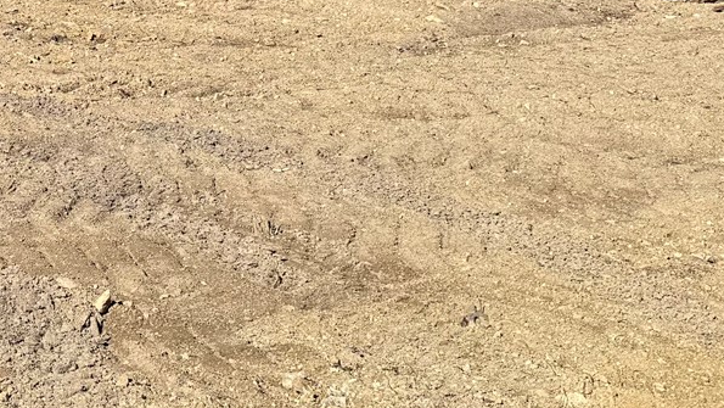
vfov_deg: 12.9
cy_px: -162
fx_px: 1728
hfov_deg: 21.1
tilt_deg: -3.1
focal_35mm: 90
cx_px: -254
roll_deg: -1.3
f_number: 1.78
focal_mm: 6.76
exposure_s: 1/6173
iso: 80
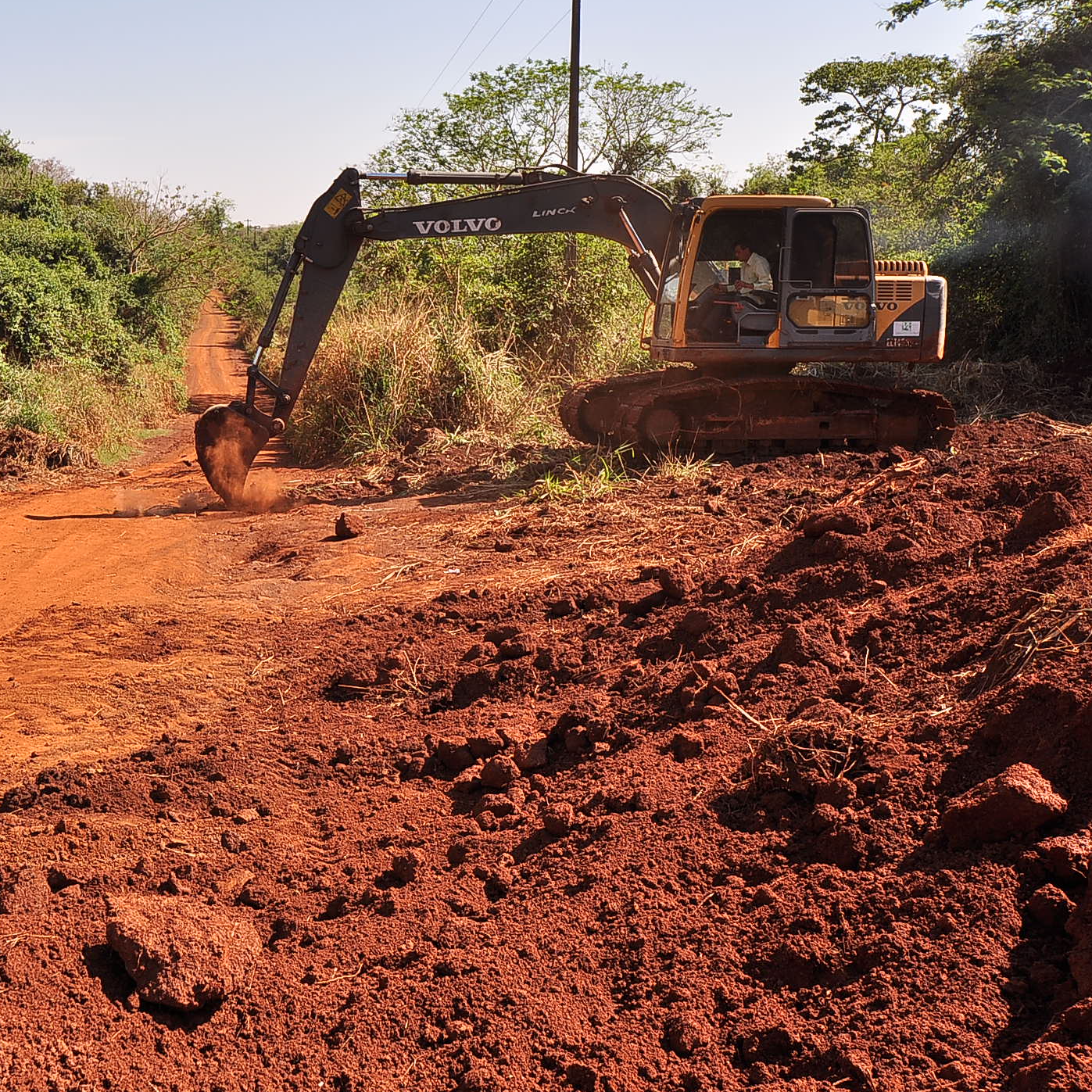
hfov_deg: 38.5
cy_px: 553
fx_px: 1535
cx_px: 319
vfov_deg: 39.2
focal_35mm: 43
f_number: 10
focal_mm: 22
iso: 200
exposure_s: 1/200
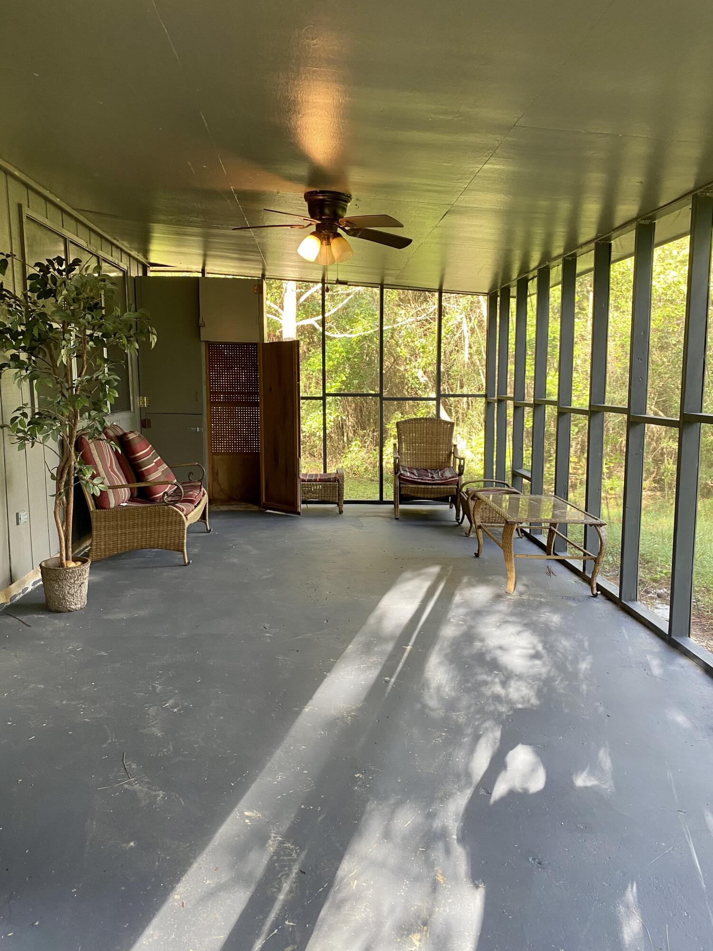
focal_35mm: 26
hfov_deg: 53.1
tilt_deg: -6.1
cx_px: 356
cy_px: 476
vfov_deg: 67.3
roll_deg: -0.6
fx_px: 714
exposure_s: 1/94
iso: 125
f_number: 1.8
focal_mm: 4.25
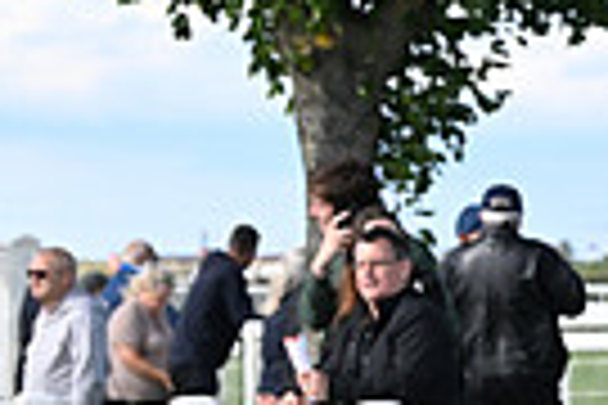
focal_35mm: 387
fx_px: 6535
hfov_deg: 5.2
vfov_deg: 3.5
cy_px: 457
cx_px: 1225
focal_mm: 90
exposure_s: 1/1250
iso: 500
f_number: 5.6
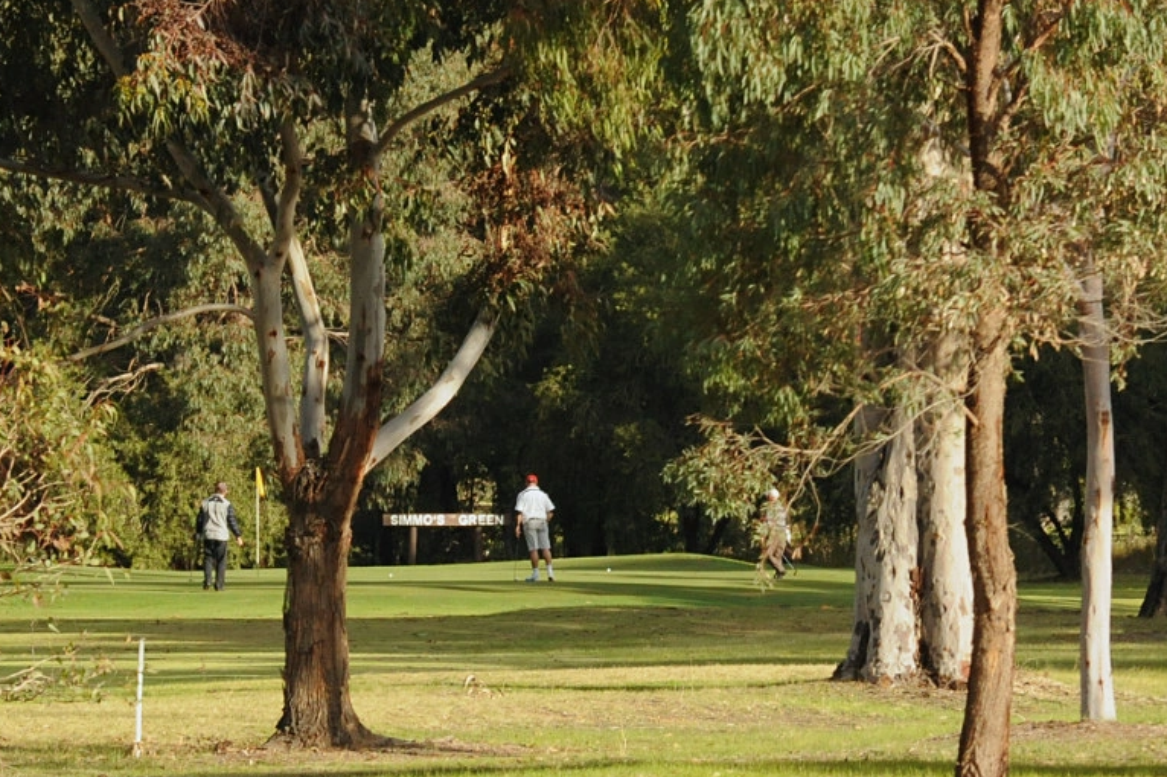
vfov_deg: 2.9
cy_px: 516
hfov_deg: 4.4
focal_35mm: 470
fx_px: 15229
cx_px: 459
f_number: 13
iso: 2000
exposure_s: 1/640
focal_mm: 200
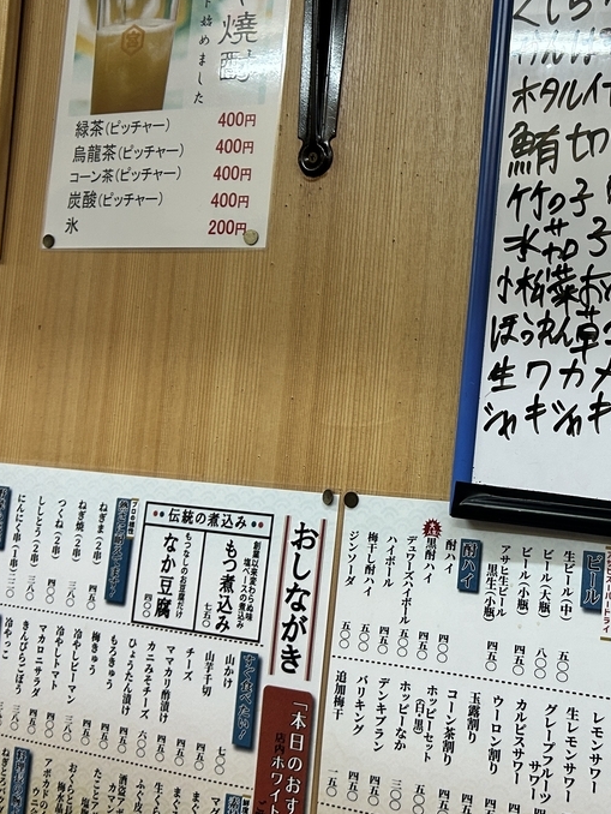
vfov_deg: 41.1
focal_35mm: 46
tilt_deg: +6.2
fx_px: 1082
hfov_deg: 30.1
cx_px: 558
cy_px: 345
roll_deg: -4.4
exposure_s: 1/100
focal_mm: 5.7
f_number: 1.5
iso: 125
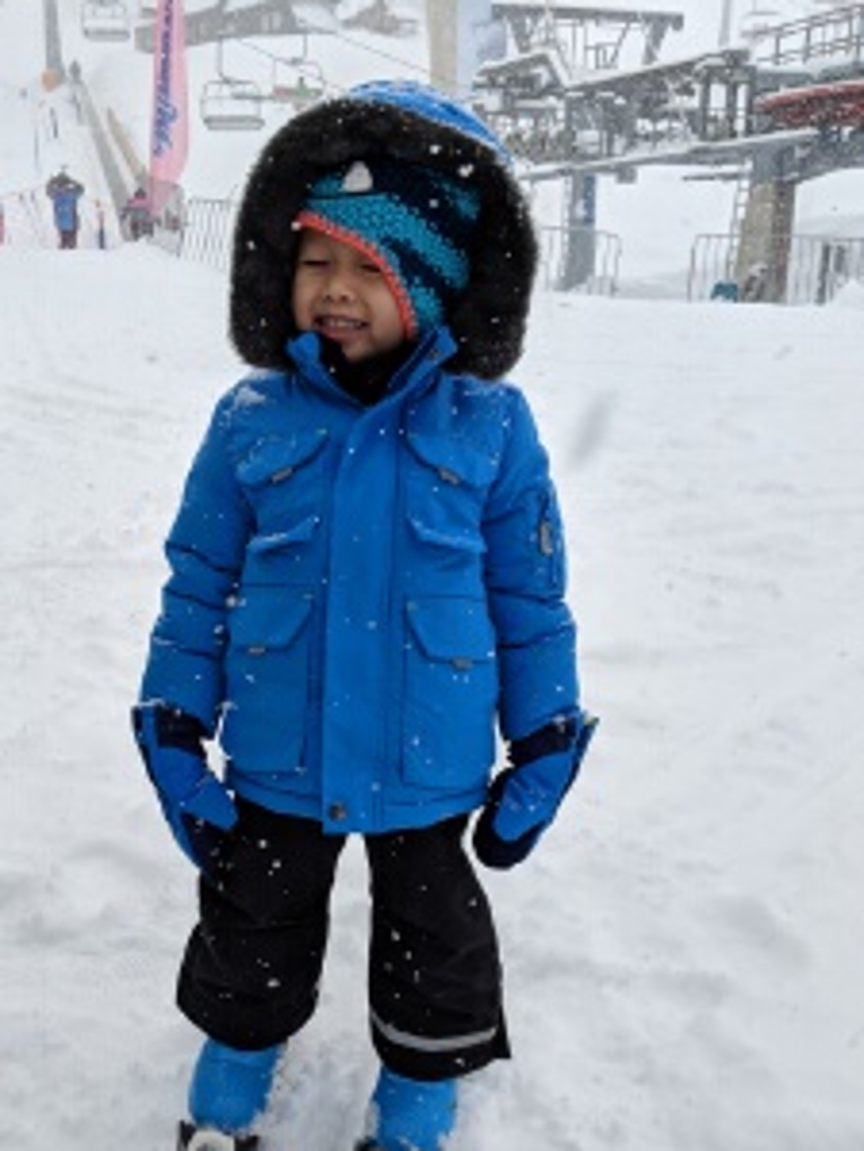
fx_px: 1198
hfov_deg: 39.4
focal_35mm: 36
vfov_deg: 50.5
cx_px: 330
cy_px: 756
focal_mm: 4.44
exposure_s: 1/1799
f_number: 1.8
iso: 76
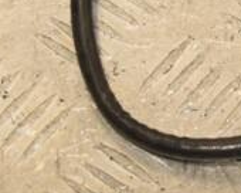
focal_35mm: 288
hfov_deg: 6.7
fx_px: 2054
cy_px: -41
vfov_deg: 5.3
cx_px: 278
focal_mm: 58
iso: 800
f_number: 9
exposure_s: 1/200
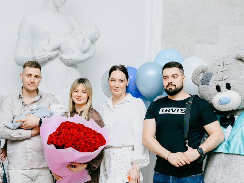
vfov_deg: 19.2
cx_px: 76
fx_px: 536
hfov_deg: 25.5
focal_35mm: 76
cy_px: 141
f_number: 4
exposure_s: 1/160
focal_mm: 29
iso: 320
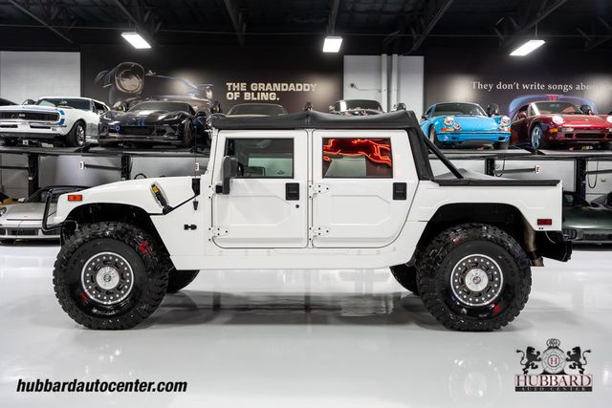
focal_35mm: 33
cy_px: 204
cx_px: 306
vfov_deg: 40.3
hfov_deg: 57.6
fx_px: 557
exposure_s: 1/50
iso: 800
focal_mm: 32.5
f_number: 4.5
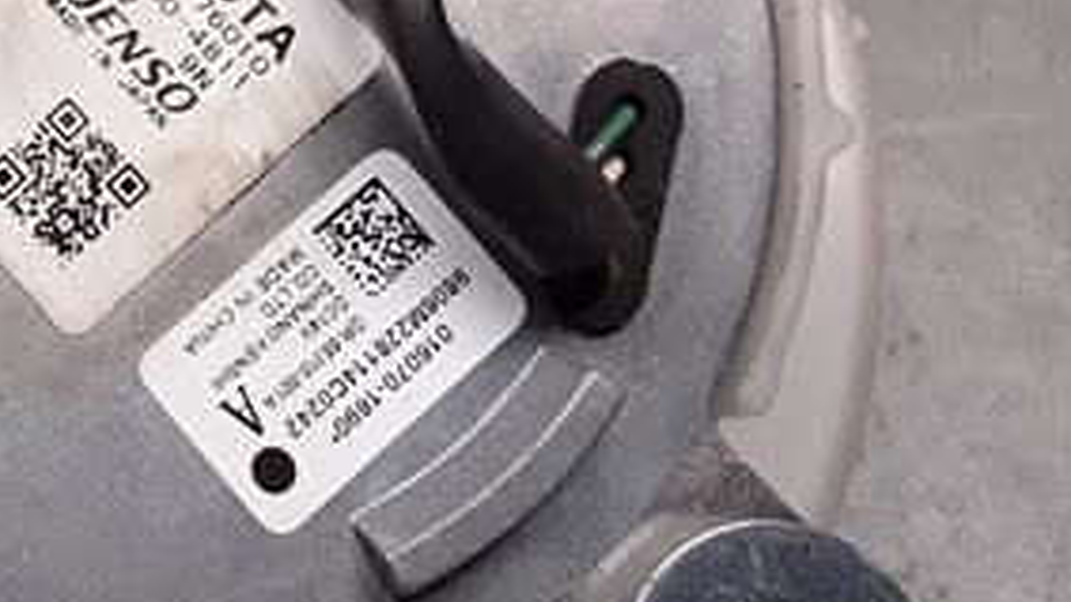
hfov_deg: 28.2
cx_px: -68
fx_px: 1959
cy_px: 83
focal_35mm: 69
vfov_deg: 17.3
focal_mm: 2.91
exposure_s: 1/157
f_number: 1.9
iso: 100
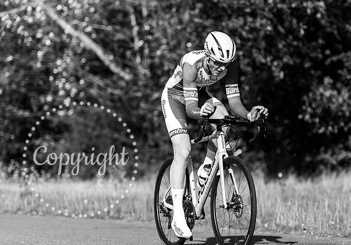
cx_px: 209
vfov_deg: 8.6
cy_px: 101
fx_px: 1619
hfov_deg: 12.4
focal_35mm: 164
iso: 160
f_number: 2.8
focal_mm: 135
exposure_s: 1/2500
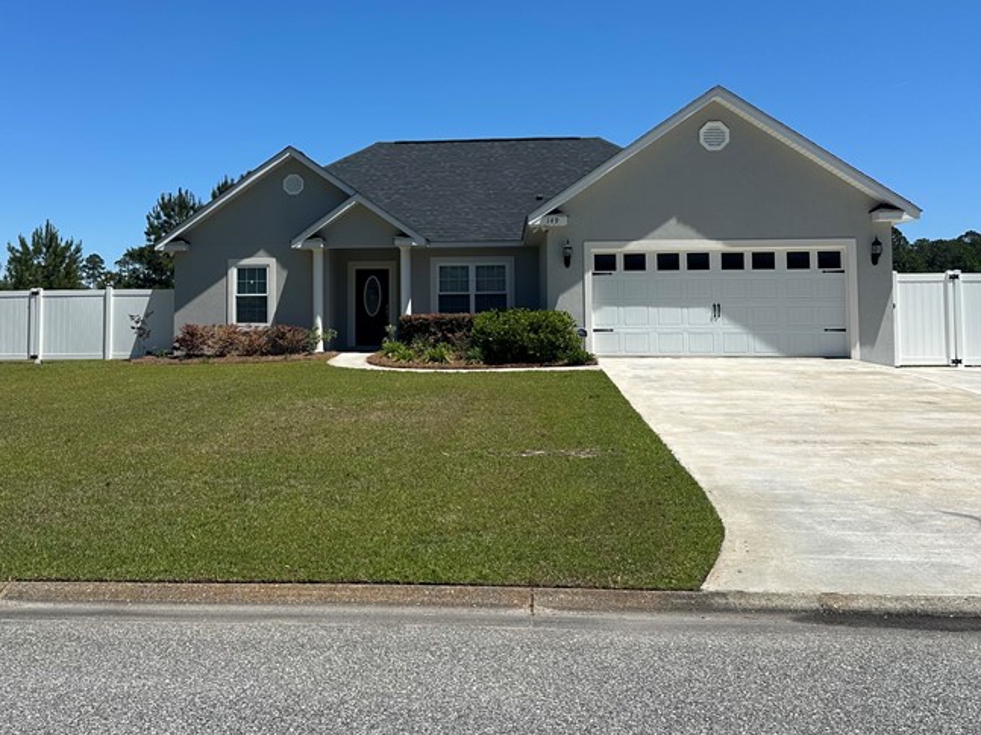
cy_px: 262
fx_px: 1077
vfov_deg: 37.4
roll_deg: -0.3
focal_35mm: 38
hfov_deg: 48.8
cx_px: 423
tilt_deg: +3.3
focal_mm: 6.86
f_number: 1.78
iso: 80
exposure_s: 1/7042
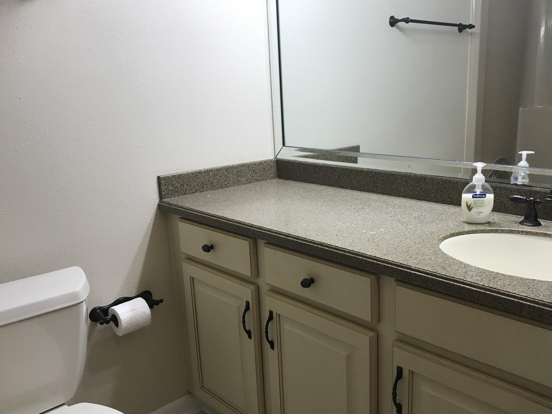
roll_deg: +1.5
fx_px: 510
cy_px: 230
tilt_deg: -15.3
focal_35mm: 32
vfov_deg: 44.1
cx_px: 312
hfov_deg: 56.6
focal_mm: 3.99
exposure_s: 1/40
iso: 20
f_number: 1.8
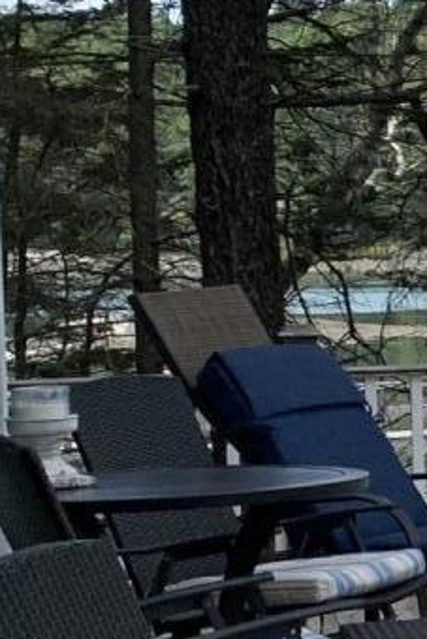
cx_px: 1546
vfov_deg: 12.9
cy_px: 318
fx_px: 2826
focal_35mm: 159
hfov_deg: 7.1
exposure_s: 1/1124
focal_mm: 4.25
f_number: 1.8
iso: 25
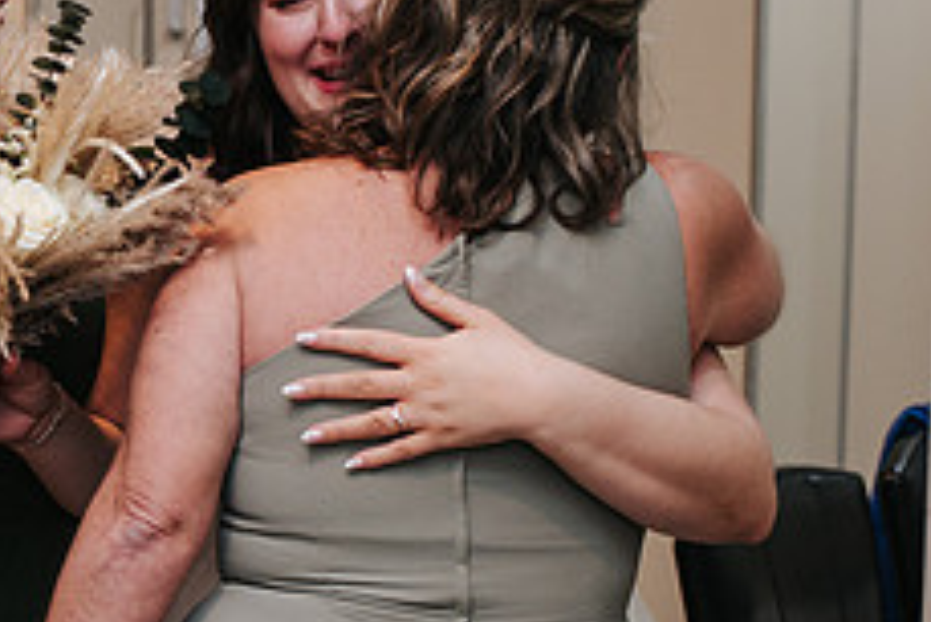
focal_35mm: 97
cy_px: 378
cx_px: 18
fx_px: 2510
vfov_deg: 14.1
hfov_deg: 20.4
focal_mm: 35
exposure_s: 1/200
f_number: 3.2
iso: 800
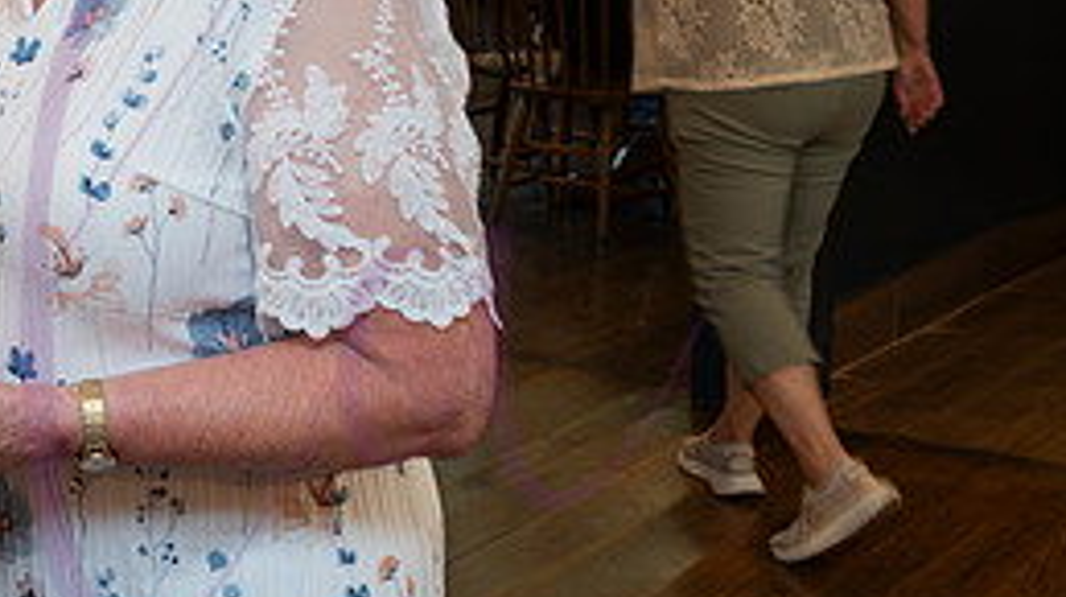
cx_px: -95
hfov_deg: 22.6
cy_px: 2
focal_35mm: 89
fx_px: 2513
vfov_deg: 13.4
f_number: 6.3
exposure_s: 1/60
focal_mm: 37
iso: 800
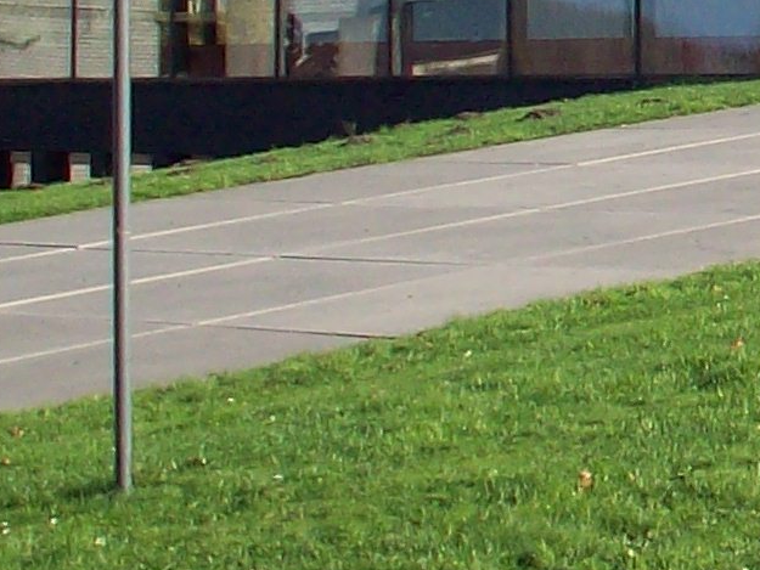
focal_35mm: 181
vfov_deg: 8.1
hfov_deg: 10.2
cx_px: 1460
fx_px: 3975
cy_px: -125
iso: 80
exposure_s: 1/219
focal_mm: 6.2
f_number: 5.6
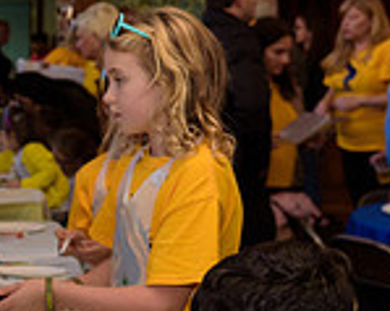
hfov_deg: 16.0
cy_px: 239
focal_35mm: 113
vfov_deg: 13.6
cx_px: -133
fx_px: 1303
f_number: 4
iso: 400
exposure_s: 1/250
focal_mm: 31
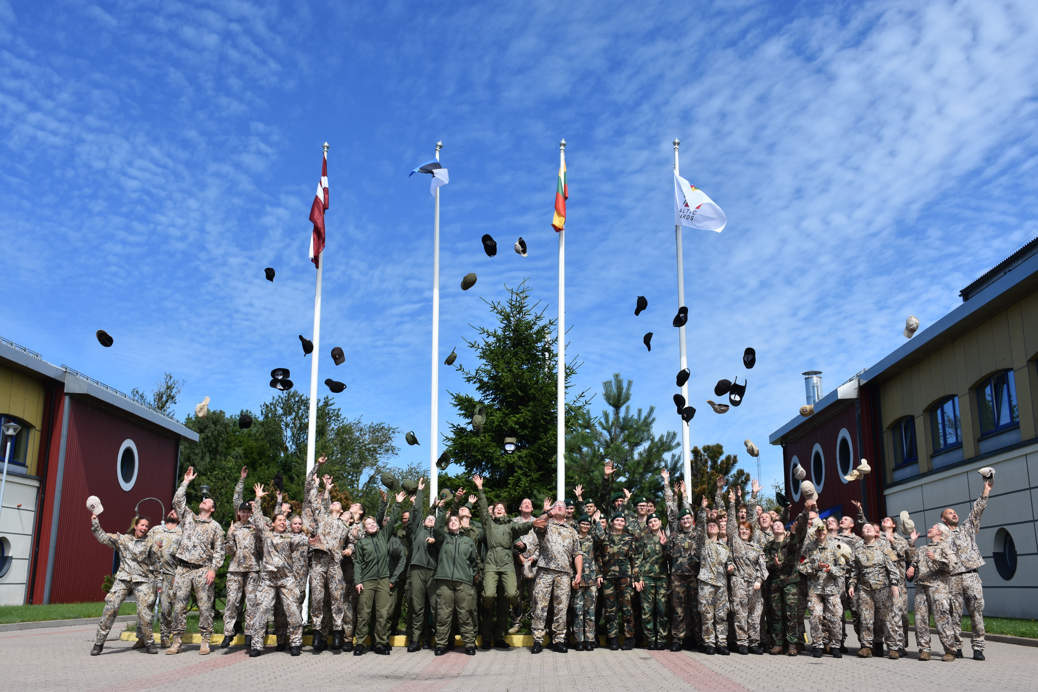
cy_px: 346
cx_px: 519
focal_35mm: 36
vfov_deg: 36.9
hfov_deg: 53.1
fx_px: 1038
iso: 140
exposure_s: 1/500
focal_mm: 24
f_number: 8
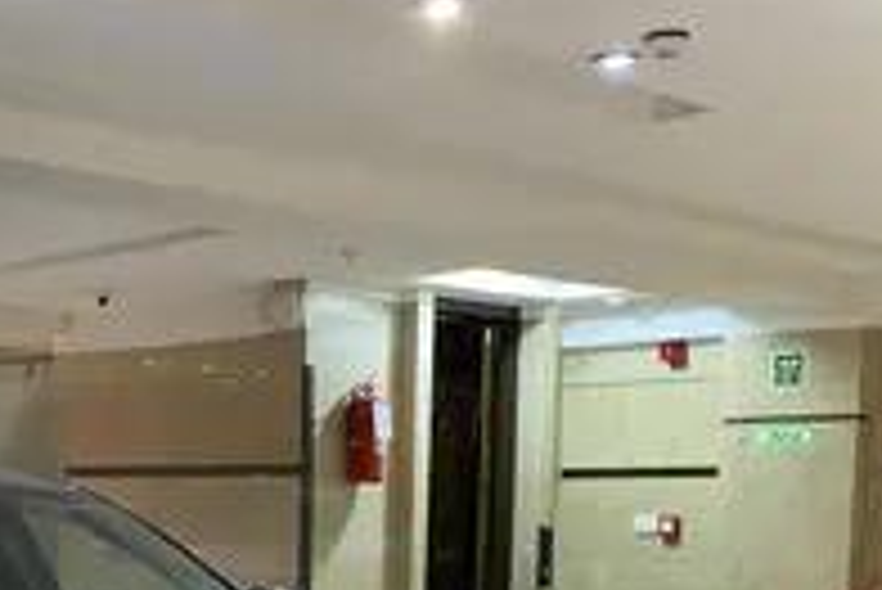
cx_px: 207
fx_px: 1520
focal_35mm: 62
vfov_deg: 20.4
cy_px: 730
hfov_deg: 31.7
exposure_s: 1/49
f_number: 1.8
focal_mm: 4.25
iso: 200
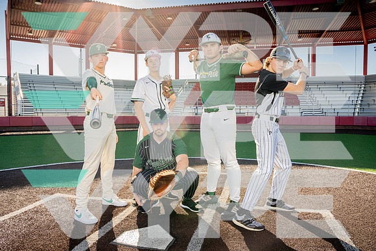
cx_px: 188
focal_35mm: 28
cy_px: 126
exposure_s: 1/250
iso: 400
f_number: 9
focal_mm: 28
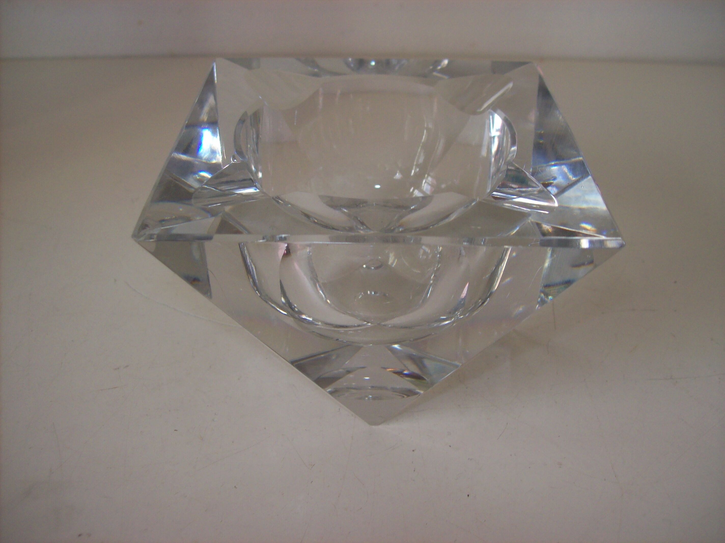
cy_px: 272
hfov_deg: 51.4
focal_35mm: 36
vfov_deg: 39.6
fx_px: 754
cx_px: 362
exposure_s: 1/64
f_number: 2.7
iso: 80
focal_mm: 6
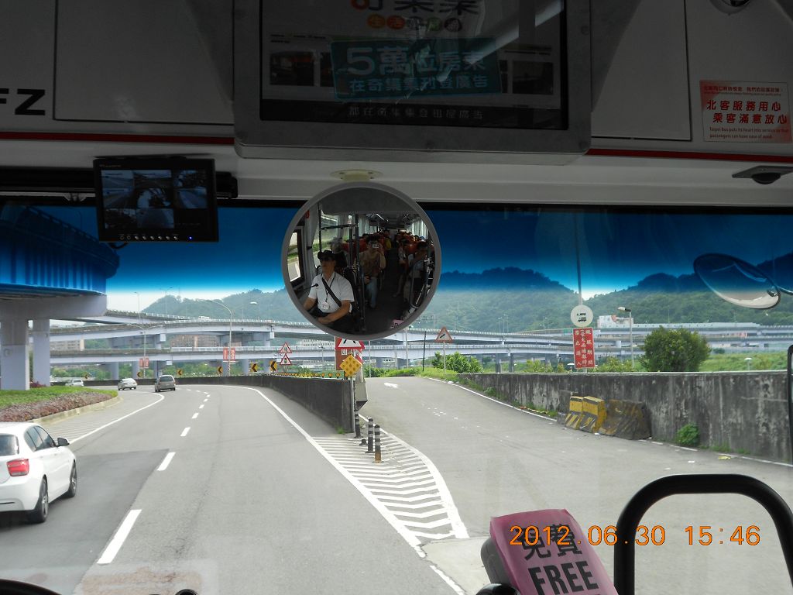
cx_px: 396
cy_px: 298
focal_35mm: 43
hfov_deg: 43.9
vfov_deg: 33.6
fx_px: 985
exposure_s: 1/200
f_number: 4.2
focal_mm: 7.7
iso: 80
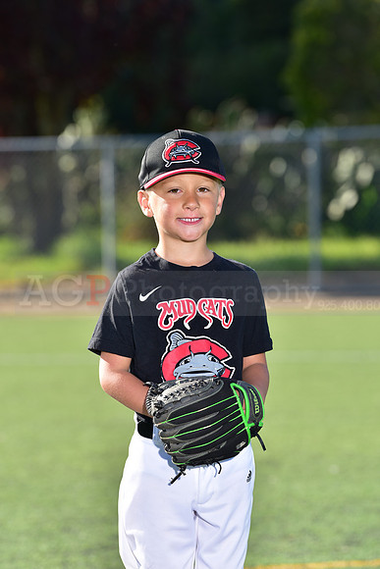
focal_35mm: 180
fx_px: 2848
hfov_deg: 7.6
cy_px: 284
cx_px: 190
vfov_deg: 11.4
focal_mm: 180
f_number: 5
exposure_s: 1/250
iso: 80
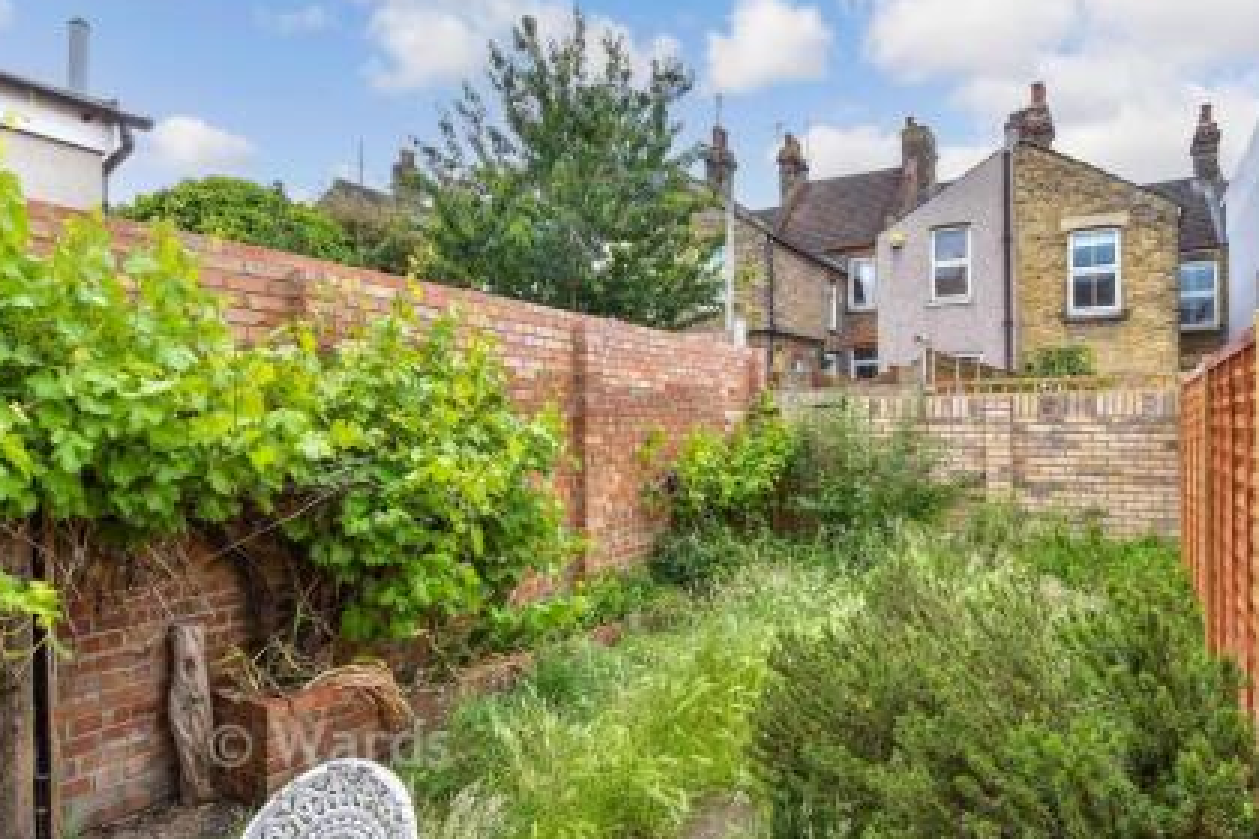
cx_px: 671
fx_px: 594
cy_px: 418
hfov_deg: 93.1
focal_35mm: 17
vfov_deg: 70.4
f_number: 8
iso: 160
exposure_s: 1/60
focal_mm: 10
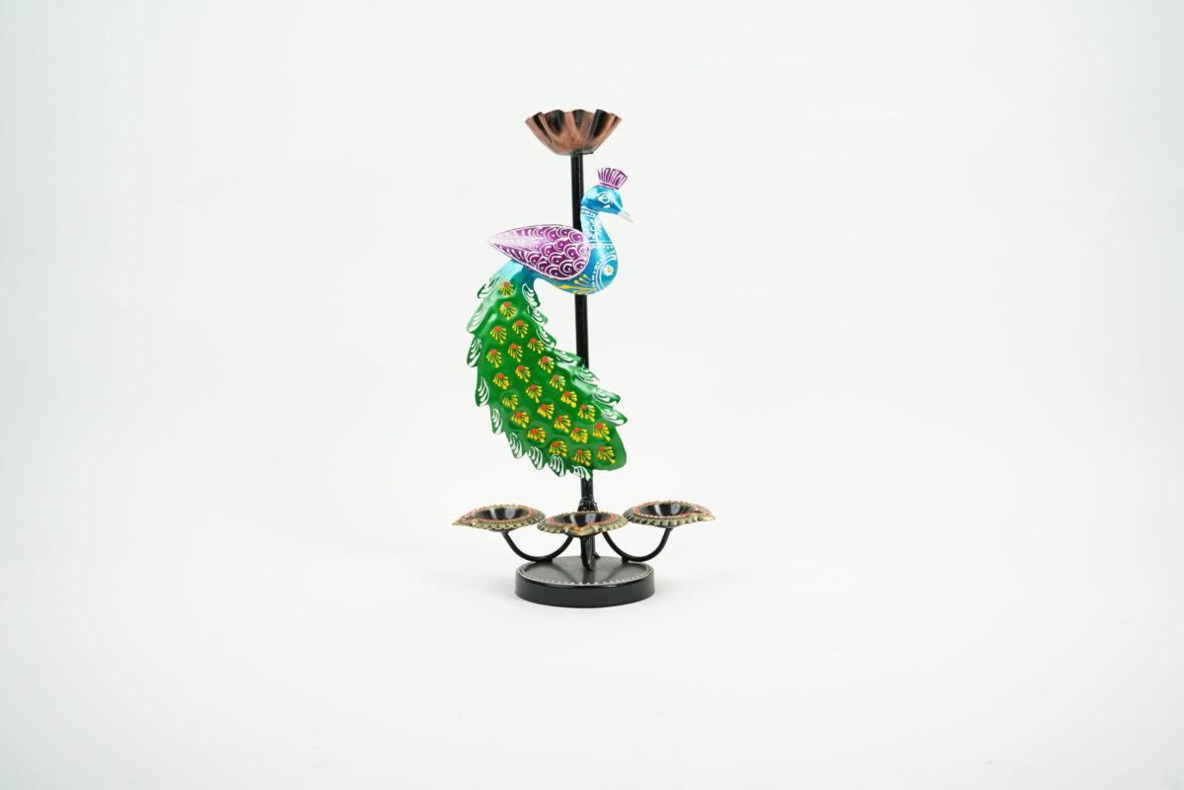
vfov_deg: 35.1
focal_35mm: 38
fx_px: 1250
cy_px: 395
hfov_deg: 50.7
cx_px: 592
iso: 1250
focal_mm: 38
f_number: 6.3
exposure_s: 1/320
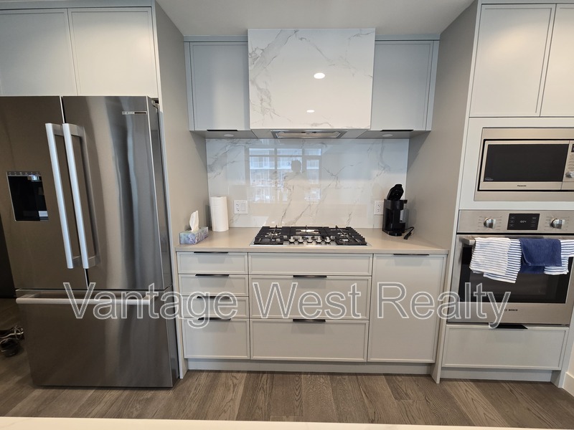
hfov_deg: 106.2
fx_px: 216
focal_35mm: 13
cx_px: 287
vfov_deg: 89.9
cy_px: 215
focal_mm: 2.2
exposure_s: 1/60
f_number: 2.2
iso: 160
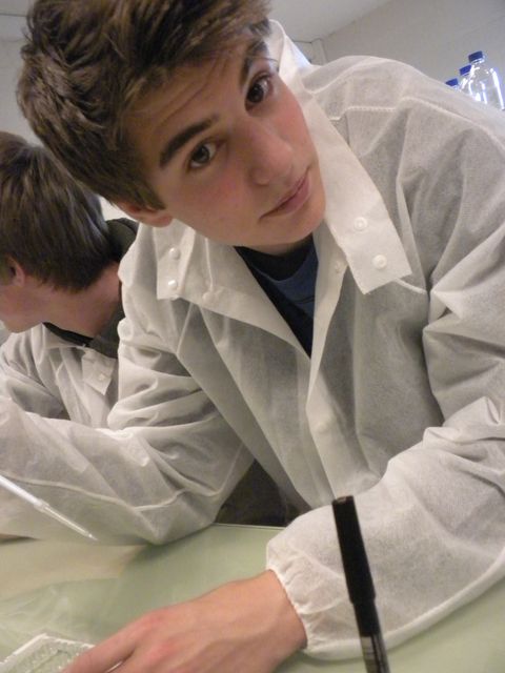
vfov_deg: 50.1
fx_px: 720
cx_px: 252
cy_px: 336
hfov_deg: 38.7
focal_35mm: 37
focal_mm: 6.6
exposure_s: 1/107
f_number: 3.5
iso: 800
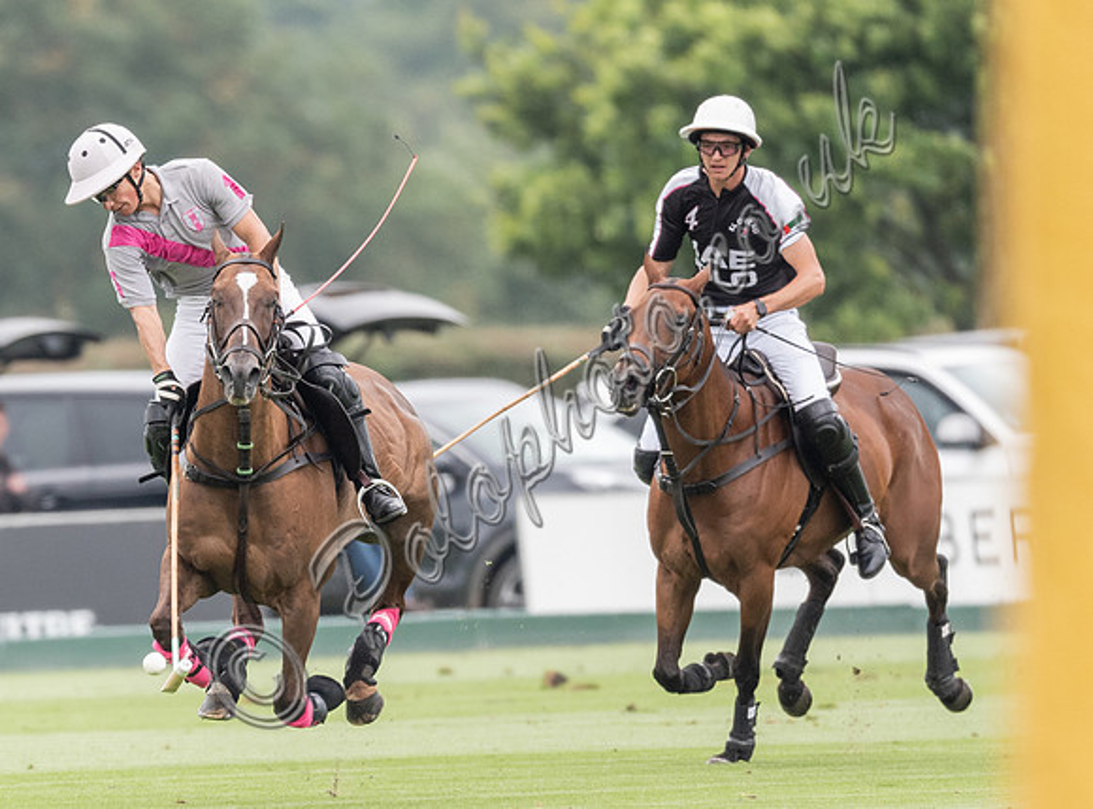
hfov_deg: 2.0
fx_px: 31832
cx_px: 174
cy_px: 564
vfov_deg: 1.5
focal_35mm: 1013
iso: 800
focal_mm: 500
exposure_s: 1/2000
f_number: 4
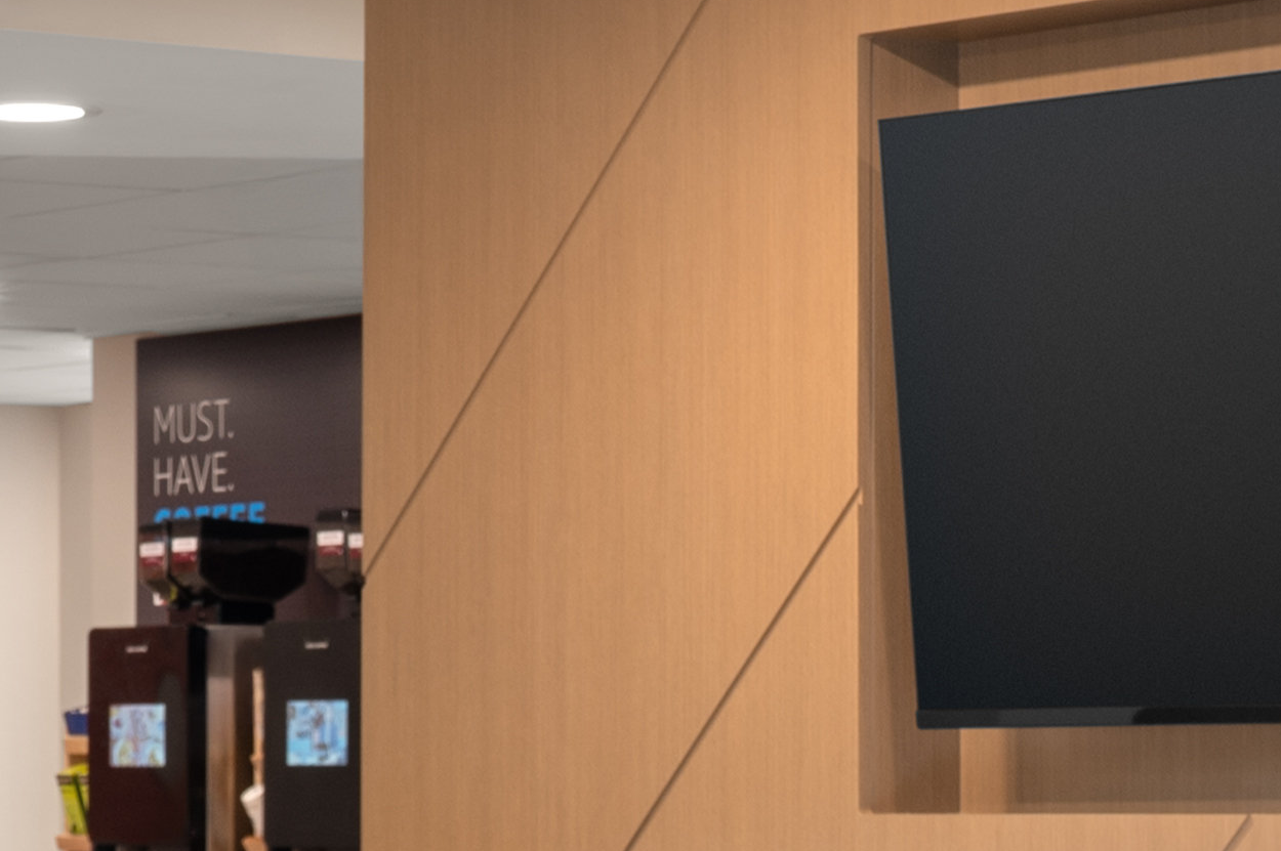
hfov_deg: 11.2
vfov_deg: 7.4
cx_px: 305
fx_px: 6541
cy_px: 850
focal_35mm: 184
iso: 100
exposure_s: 1/50
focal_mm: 38
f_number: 9
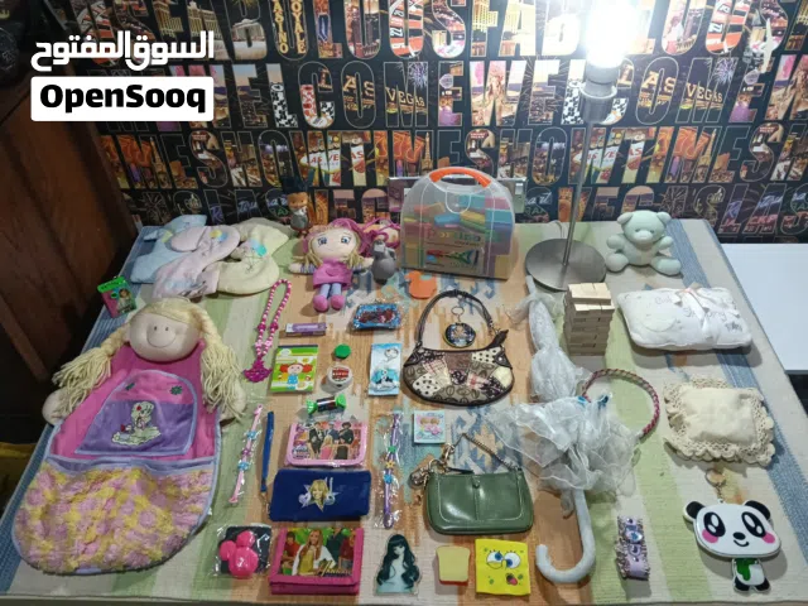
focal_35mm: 27
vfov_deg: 51.4
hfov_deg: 65.3
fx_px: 630
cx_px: 404
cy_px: 303
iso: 400
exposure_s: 1/33.3
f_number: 1.8
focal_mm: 3.98
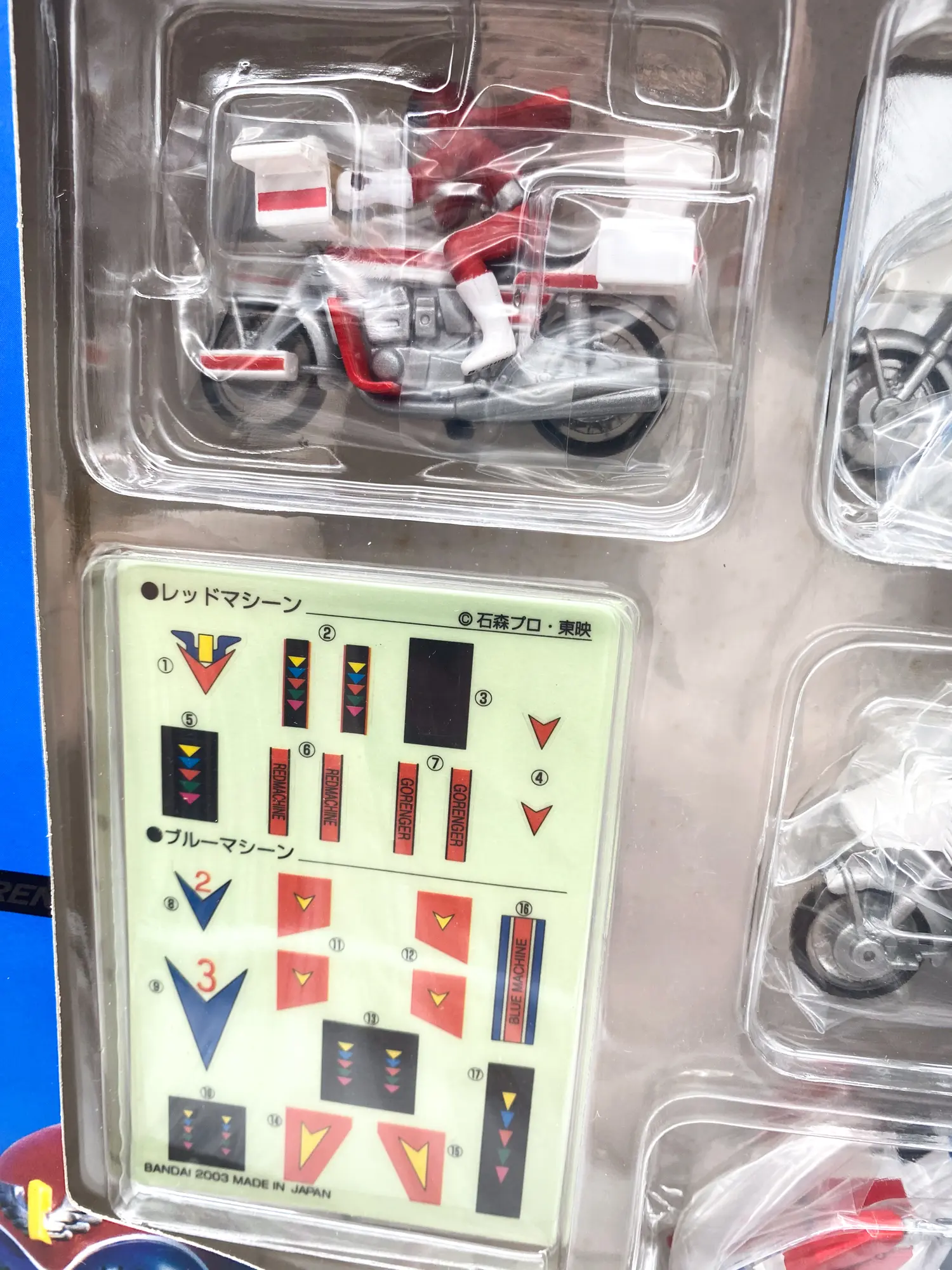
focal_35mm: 26
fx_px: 953
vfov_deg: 67.3
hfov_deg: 53.1
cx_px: 476
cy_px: 635
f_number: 1.8
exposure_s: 1/100
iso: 40
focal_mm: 4.25
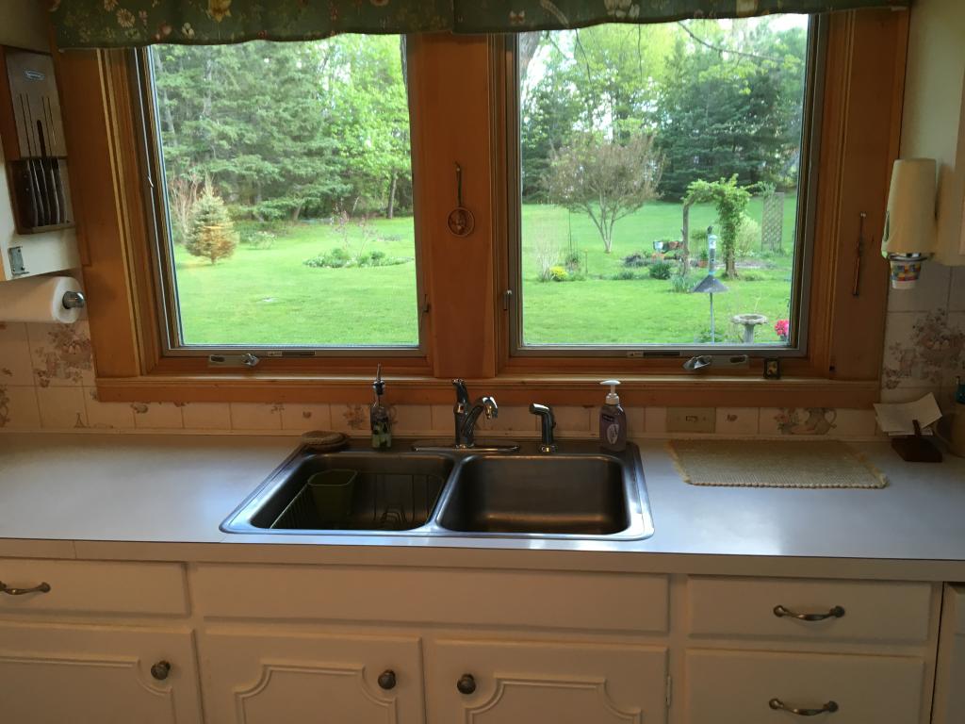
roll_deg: +1.3
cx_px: 482
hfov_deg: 61.7
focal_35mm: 29
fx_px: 808
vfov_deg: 48.2
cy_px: 362
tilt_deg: -11.6
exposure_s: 1/30
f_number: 2.2
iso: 50
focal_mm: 4.15
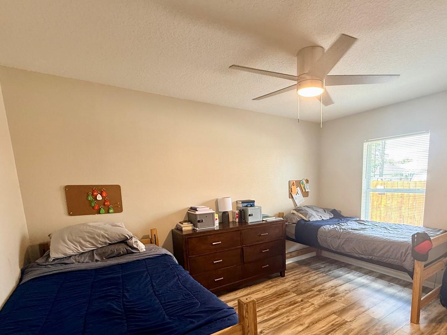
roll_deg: +1.9
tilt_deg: -8.6
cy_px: 218
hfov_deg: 83.3
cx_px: 274
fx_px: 245
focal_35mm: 19
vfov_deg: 67.2
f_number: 2.2
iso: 160
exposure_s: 1/60
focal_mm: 2.22
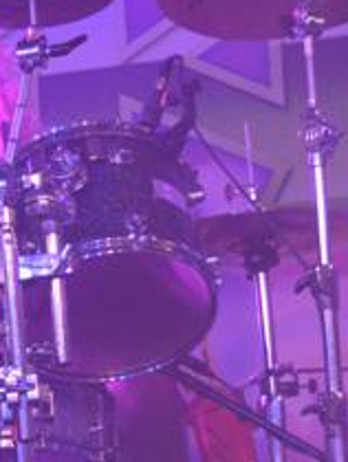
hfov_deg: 9.3
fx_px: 2114
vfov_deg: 12.5
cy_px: 265
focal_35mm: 158
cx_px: -37
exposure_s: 1/100
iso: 2000
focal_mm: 36
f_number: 4.8
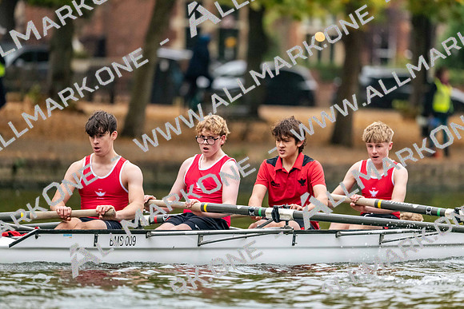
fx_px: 5157
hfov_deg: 5.2
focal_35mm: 400
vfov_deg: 3.4
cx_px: 232
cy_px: 154
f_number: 4.5
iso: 5000
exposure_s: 1/2000
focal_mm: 400
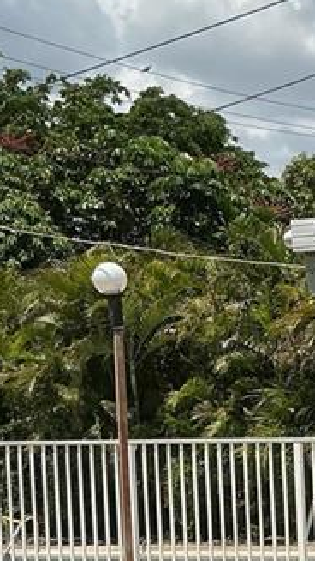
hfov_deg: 9.6
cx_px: 685
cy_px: 576
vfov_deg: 18.0
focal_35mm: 116
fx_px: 1722
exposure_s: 1/2320
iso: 25
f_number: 1.8
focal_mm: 3
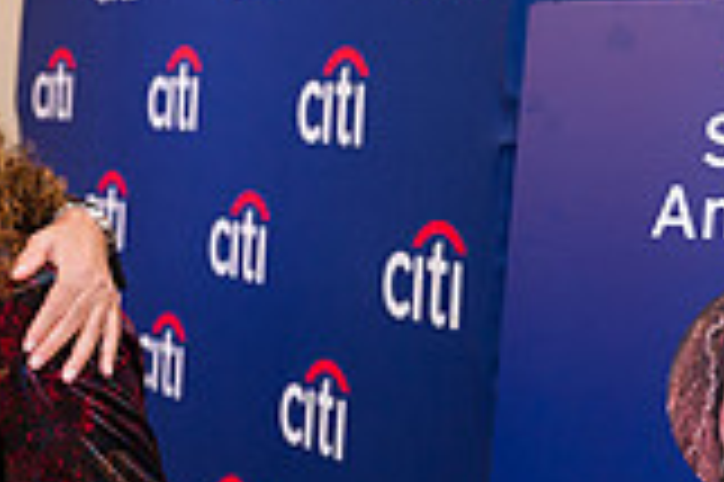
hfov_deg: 18.1
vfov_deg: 12.2
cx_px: 112
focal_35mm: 112
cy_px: 297
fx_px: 2250
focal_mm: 31
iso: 400
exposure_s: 1/160
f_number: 3.2
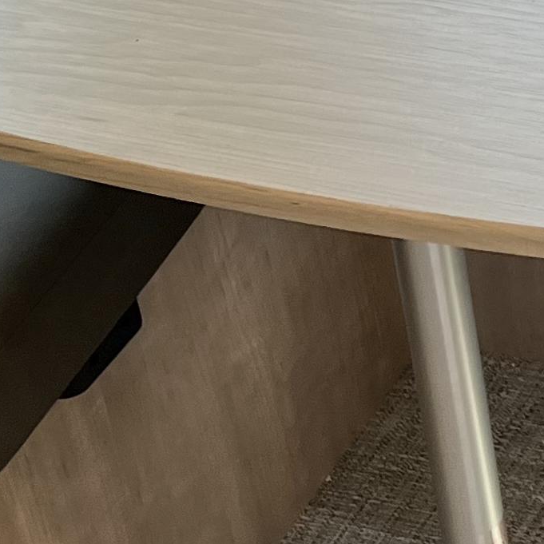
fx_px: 2418
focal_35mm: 136
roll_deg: +0.7
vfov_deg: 12.8
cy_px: 121
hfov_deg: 12.3
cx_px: 796
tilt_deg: -29.0
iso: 64
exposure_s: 1/121
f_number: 1.5
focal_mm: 5.7
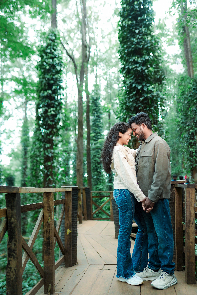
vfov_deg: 54.4
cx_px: 98
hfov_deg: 37.9
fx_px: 287
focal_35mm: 35
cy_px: 148
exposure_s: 1/200
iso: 800
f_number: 1.8
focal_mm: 35
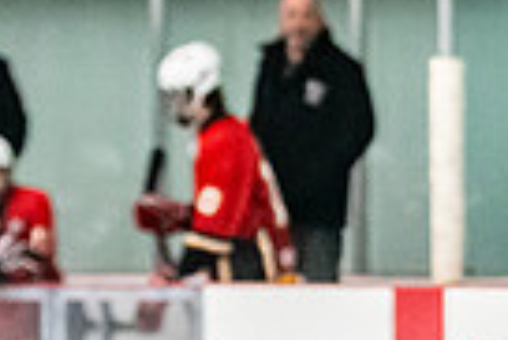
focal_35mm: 638
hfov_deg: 3.2
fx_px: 9012
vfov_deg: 2.2
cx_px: 700
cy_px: 683
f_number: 2.8
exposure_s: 1/800
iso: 3200
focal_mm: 90
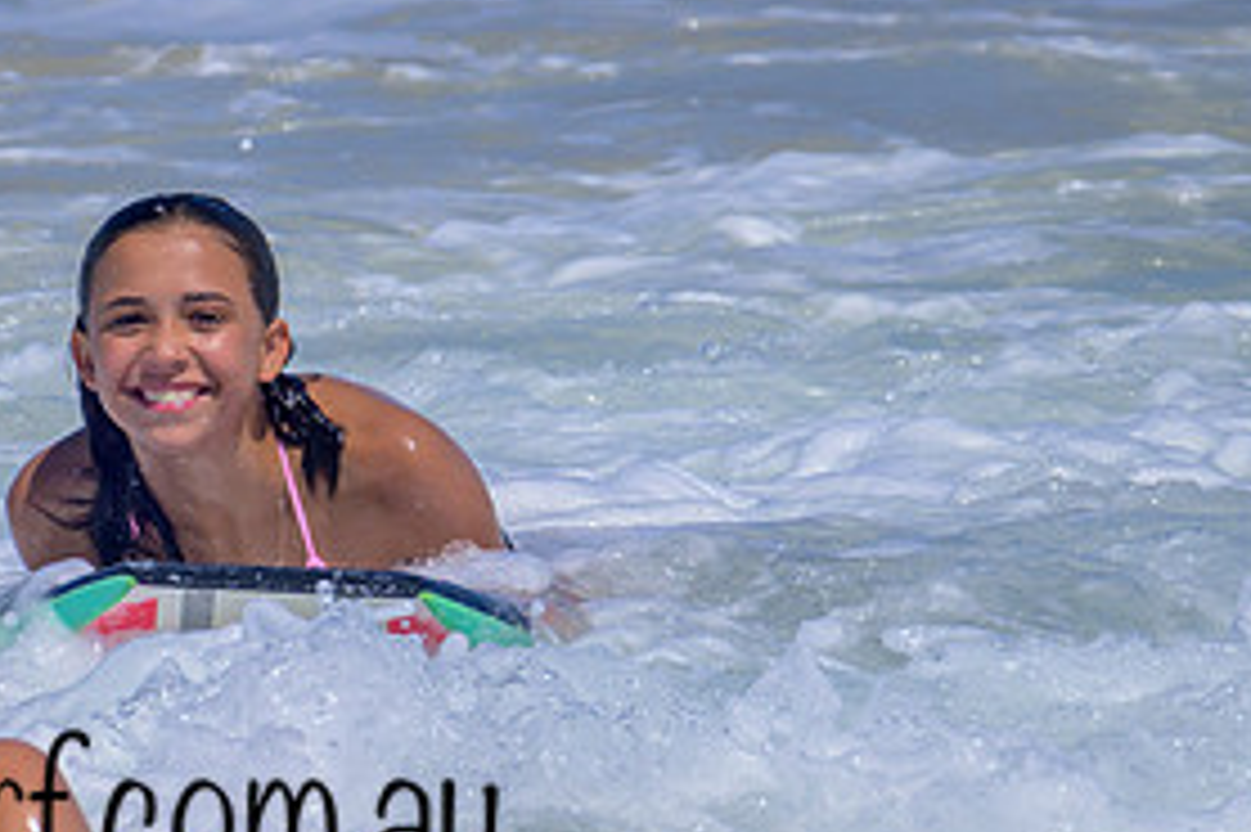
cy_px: 449
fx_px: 49314
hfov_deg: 1.5
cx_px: 156
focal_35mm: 1420
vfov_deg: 1.0
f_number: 11
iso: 560
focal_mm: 500
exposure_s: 1/2000
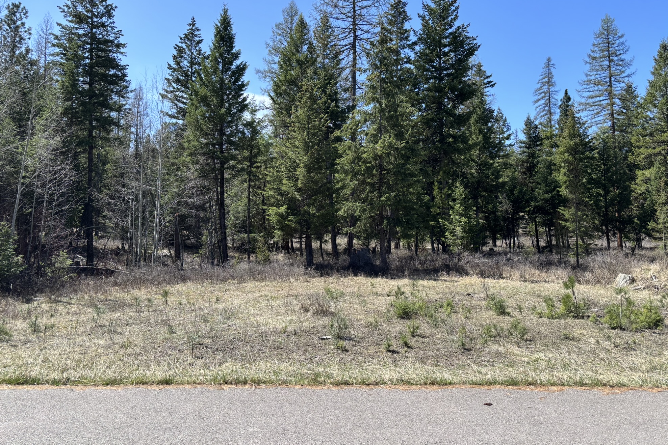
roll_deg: -0.6
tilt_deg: +6.2
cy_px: 190
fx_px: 520
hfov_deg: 65.5
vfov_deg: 46.3
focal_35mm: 28
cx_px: 341
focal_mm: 5.96
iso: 50
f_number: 1.6
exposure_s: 1/1783
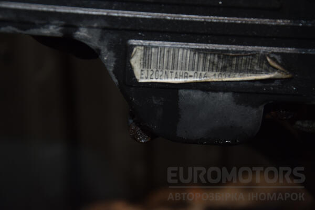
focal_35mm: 105
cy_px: 105
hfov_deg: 19.5
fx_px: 919
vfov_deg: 13.0
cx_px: 158
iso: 800
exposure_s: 1/60
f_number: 5.3
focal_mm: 70
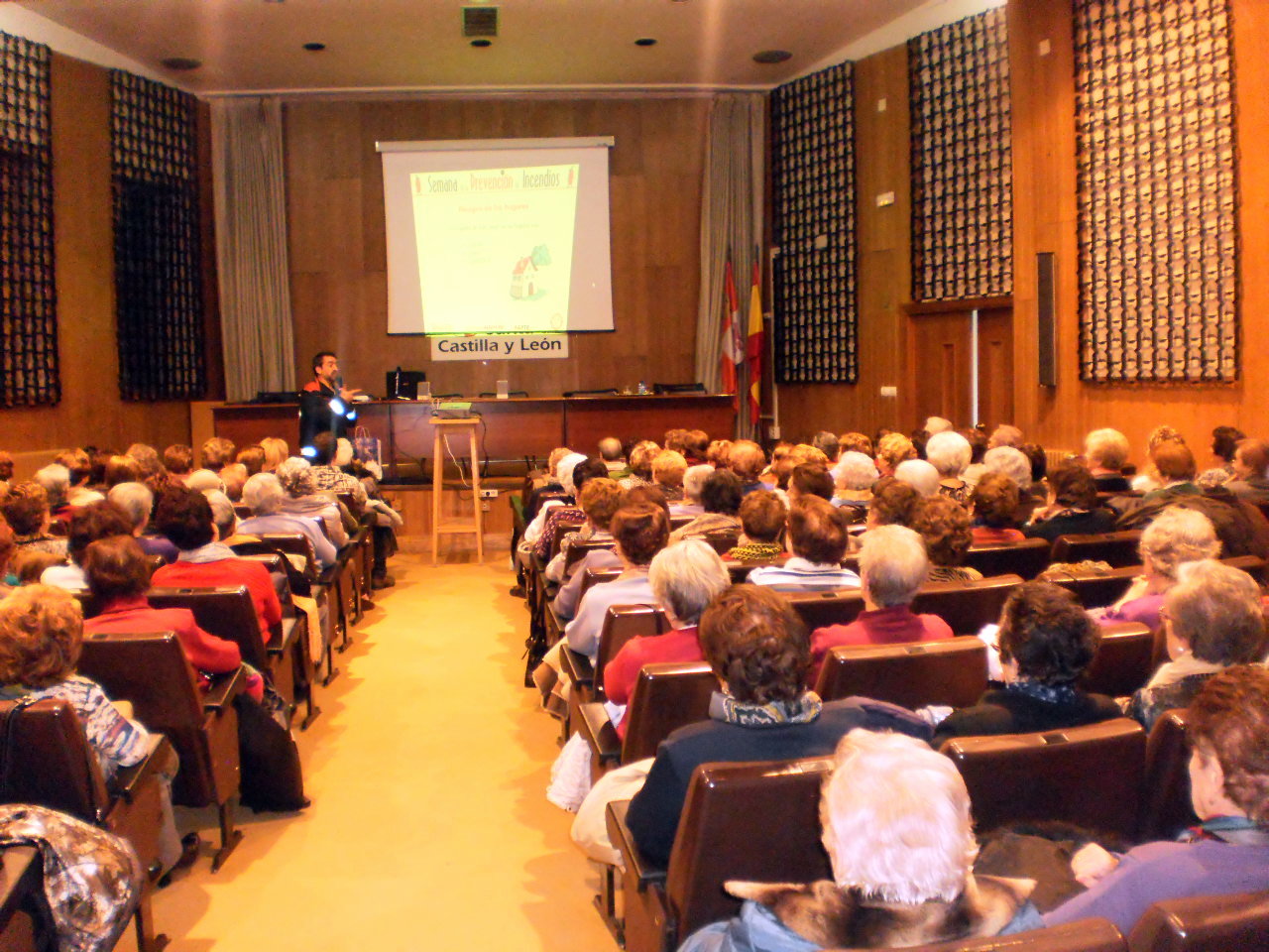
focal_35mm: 36
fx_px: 1320
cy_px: 476
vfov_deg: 39.7
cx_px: 634
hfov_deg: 51.4
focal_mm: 6.3
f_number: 3.1
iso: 640
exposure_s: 1/30
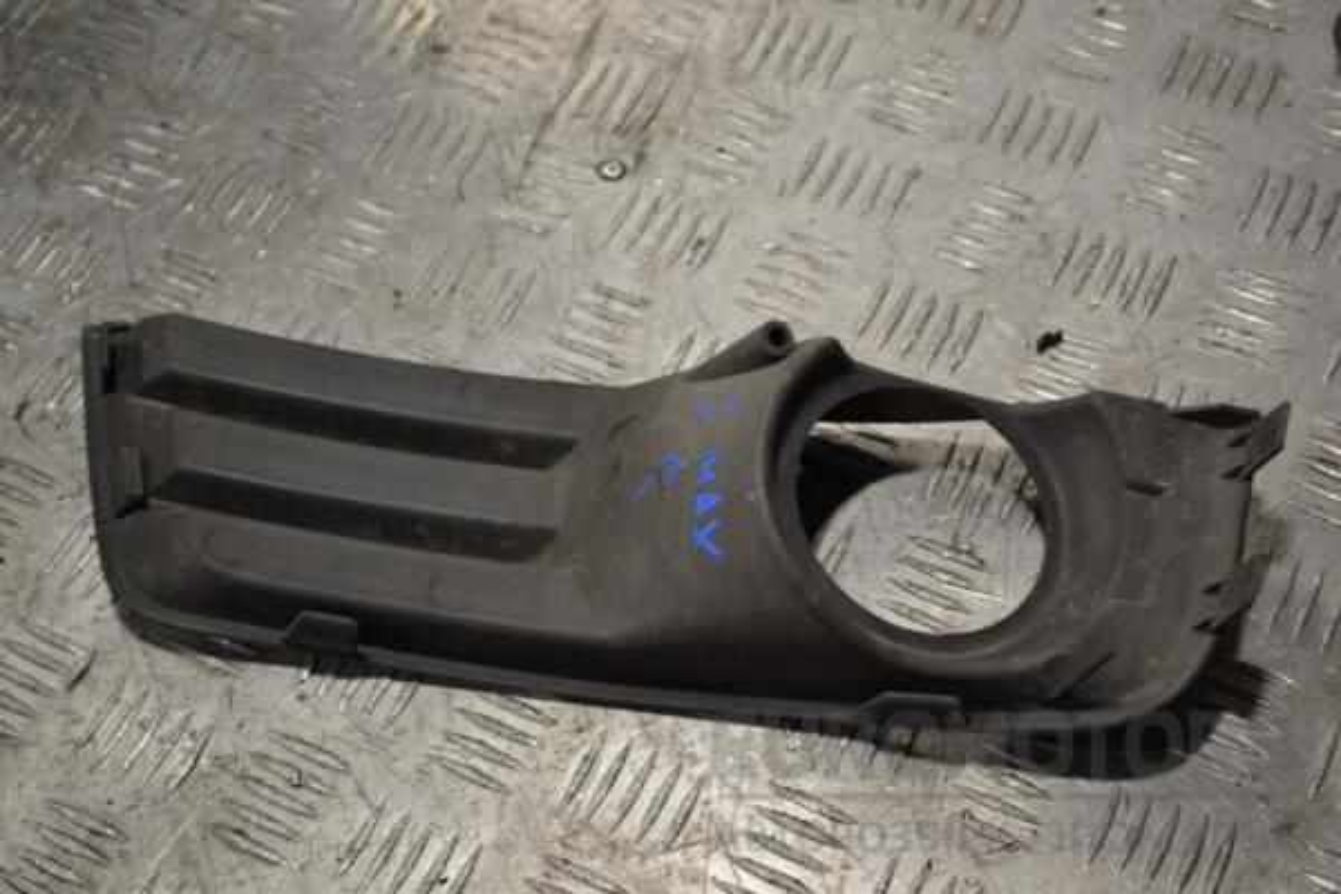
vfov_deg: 22.6
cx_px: 670
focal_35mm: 60
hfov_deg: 33.4
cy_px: 447
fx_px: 2235
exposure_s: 1/100
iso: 400
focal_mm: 40
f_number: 5.3
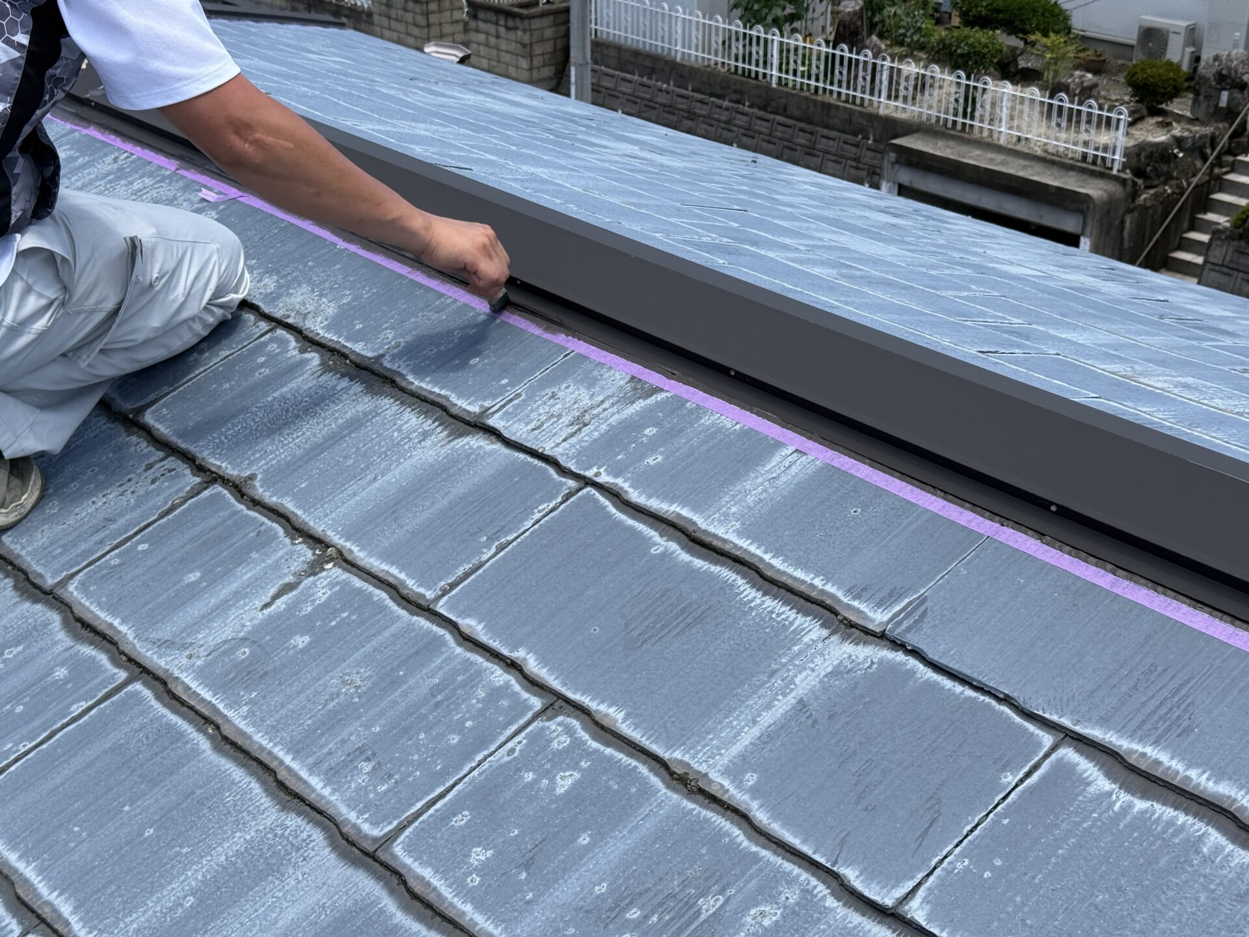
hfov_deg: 39.7
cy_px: 468
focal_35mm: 48
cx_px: 624
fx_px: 1732
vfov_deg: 30.3
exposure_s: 1/3096
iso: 64
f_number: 1.78
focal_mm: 6.76
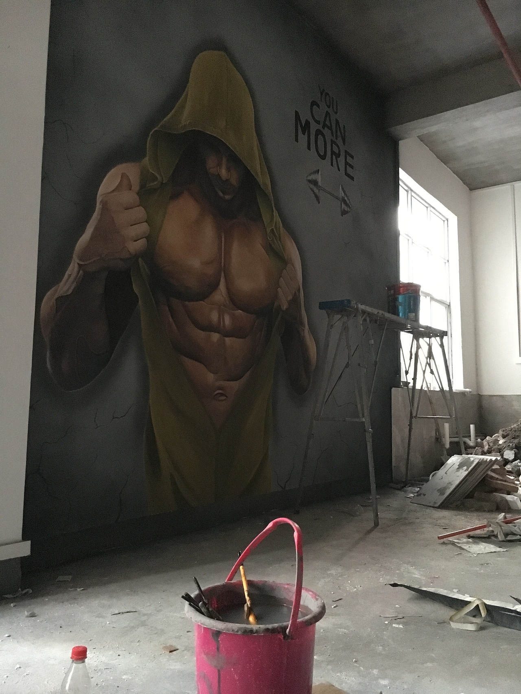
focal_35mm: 29
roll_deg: -1.4
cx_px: 260
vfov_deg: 61.7
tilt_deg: +5.3
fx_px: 582
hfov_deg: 48.2
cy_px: 347
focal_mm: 4.15
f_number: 2.2
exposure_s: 1/17
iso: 1250
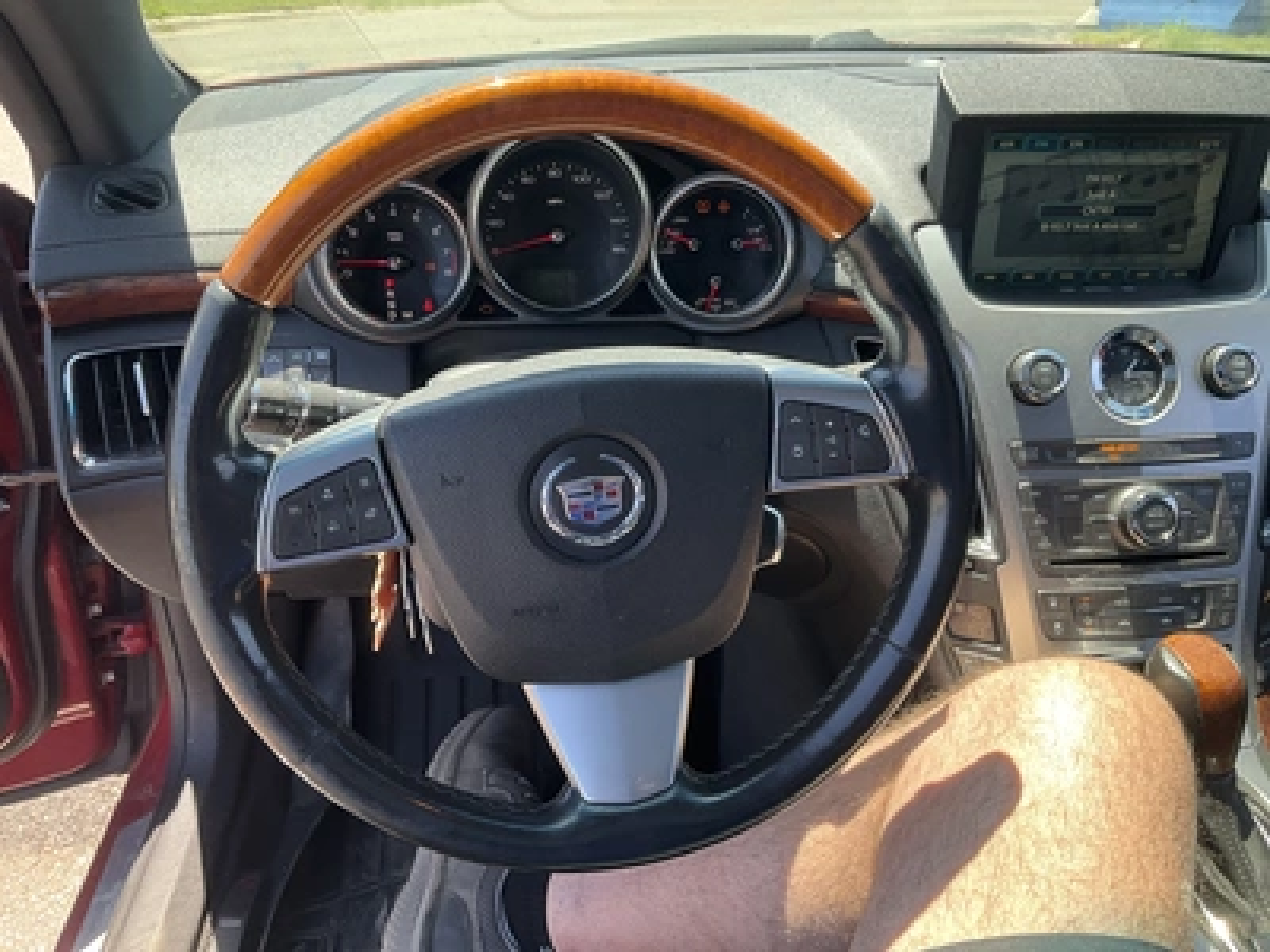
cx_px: 635
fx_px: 1064
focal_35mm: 29
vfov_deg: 48.2
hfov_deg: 61.7
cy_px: 476
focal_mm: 3
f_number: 1.8
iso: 25
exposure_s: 1/178
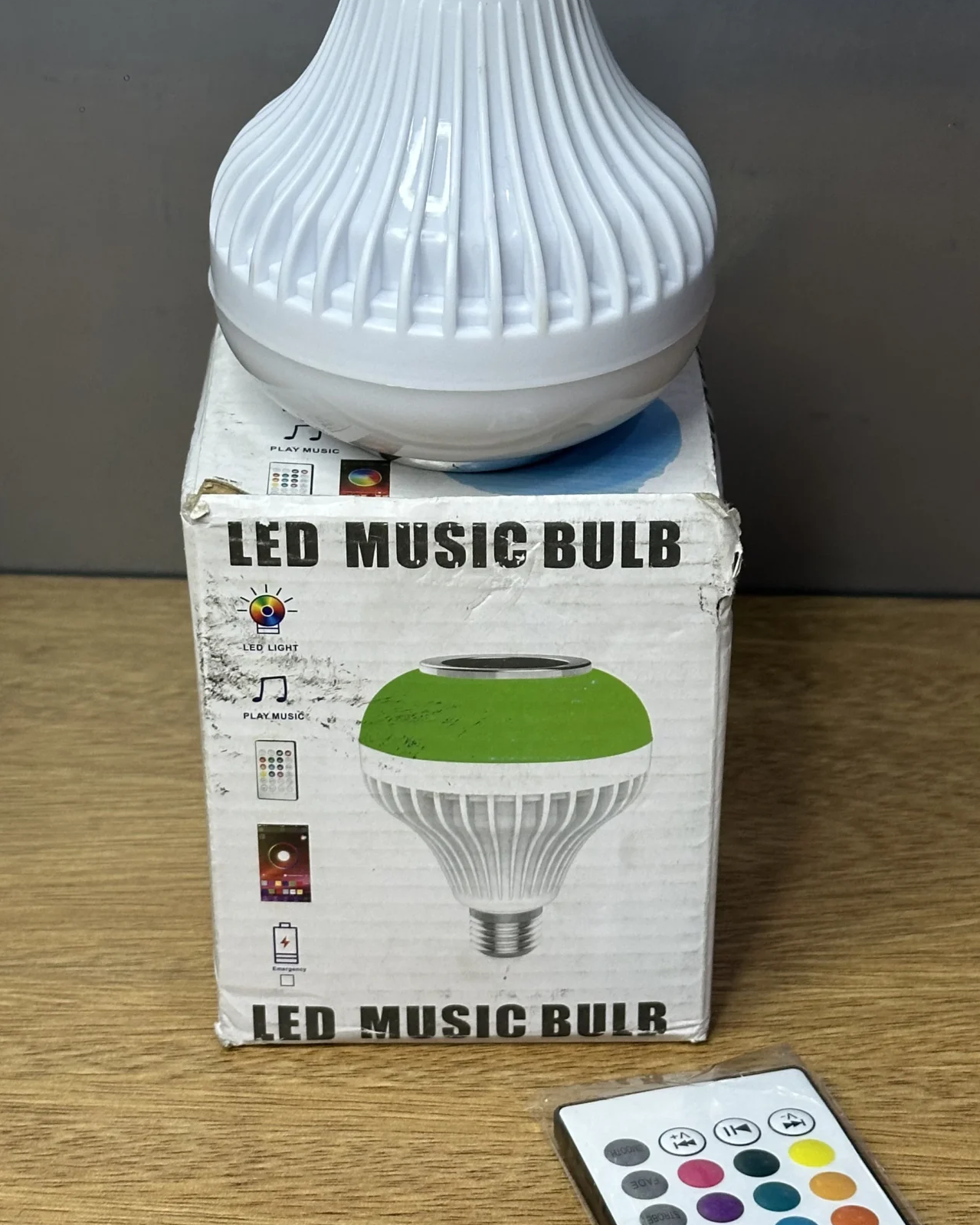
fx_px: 2719
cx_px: 519
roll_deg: -1.6
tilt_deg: -26.5
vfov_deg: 25.4
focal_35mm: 75
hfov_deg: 20.4
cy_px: 589
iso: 200
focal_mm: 6.86
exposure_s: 1/50
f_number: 1.78
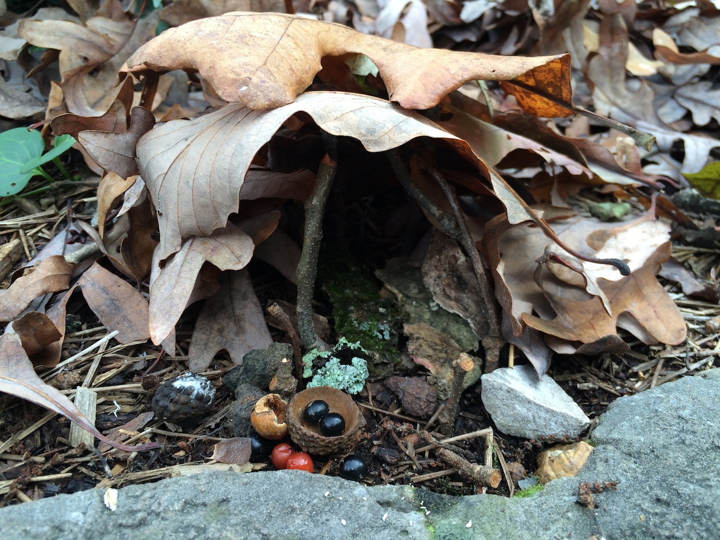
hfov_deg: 61.7
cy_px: 270
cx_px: 360
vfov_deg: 48.2
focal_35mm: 29
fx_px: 603
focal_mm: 4.15
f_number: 2.2
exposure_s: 1/120
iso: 40
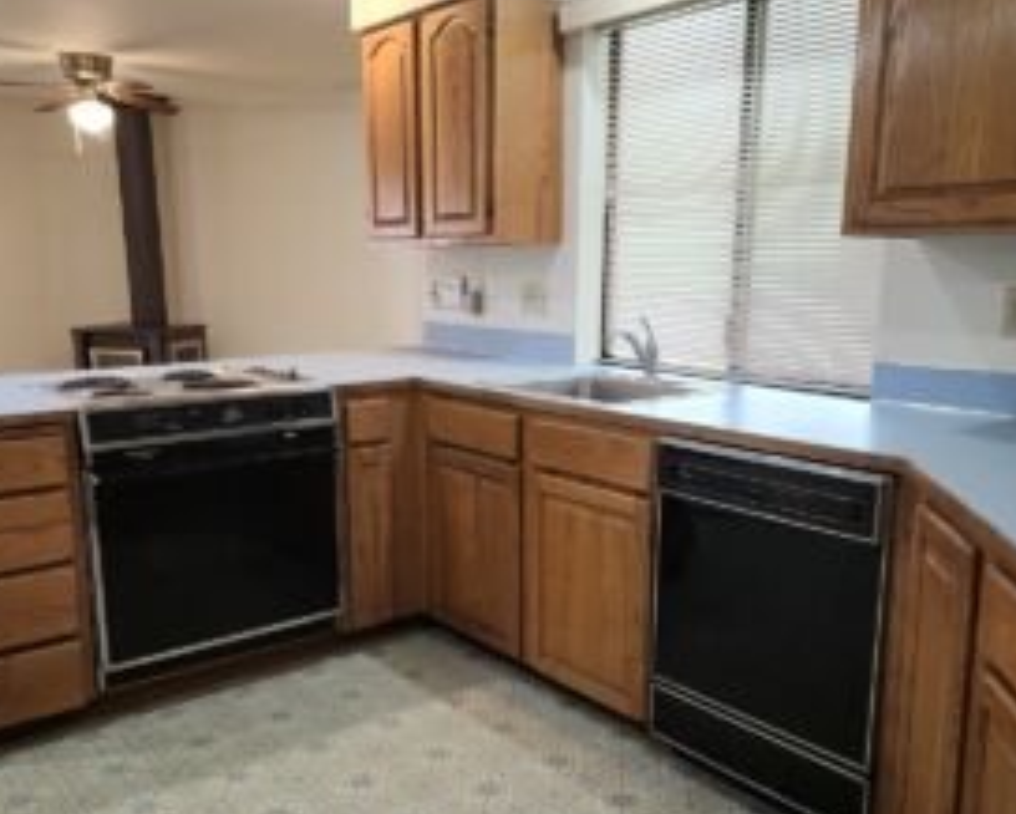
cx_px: 482
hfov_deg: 54.2
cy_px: 437
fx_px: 993
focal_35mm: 33
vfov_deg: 44.6
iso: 125
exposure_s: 1/60.2
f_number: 1.8
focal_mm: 5.4
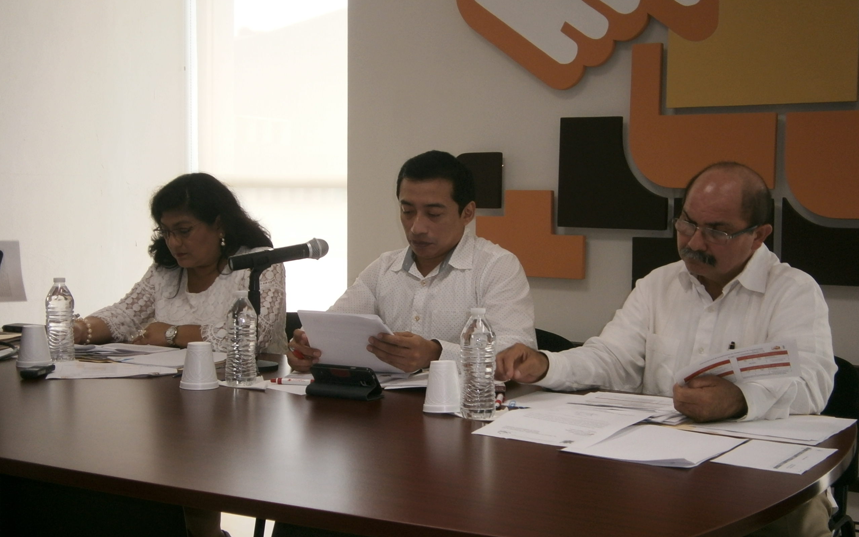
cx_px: 431
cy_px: 303
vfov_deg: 25.8
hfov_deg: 40.3
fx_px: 1170
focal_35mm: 50
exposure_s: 1/40
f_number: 3.4
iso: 80
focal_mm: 8.3
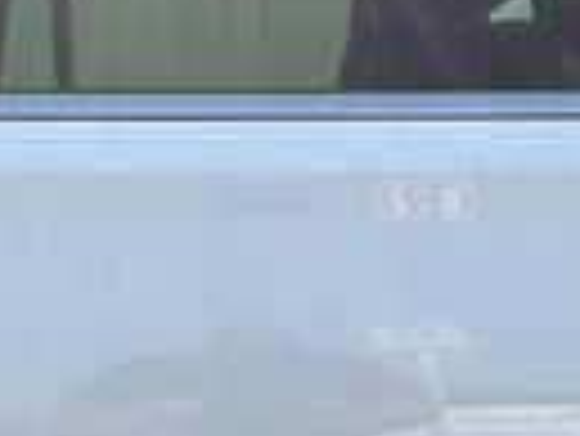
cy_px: 571
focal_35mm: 87
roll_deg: +1.3
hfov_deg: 22.3
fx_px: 1459
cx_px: 166
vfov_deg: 16.1
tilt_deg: -11.5
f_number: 1.8
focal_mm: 3
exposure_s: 1/804
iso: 25
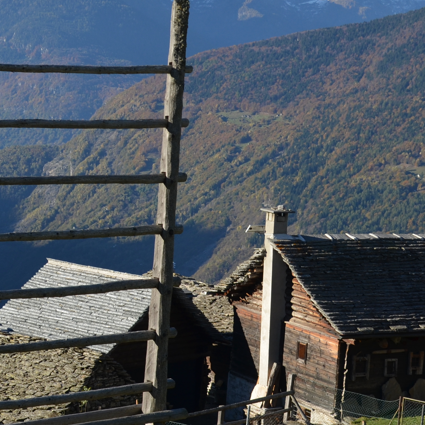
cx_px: -1
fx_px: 1570
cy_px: 237
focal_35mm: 113
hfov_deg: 15.1
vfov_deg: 15.4
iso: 140
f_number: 8
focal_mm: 34
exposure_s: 1/250
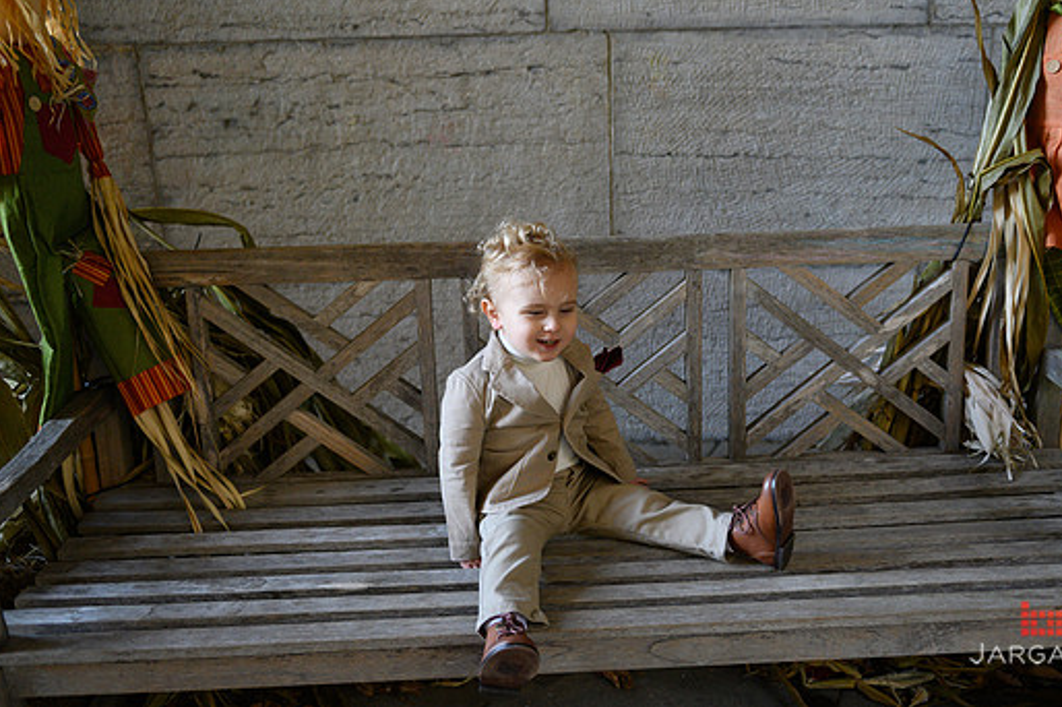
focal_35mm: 35
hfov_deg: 54.4
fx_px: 1032
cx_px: 568
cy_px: 310
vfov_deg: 37.7
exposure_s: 1/500
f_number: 3.2
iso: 2000
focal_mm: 31
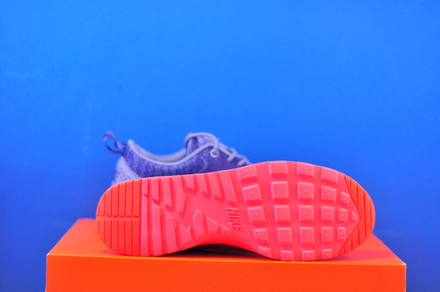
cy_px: 146
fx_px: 915
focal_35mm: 75
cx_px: 220
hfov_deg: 27.0
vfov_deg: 18.1
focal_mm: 50
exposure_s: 1/320
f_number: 2
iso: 250
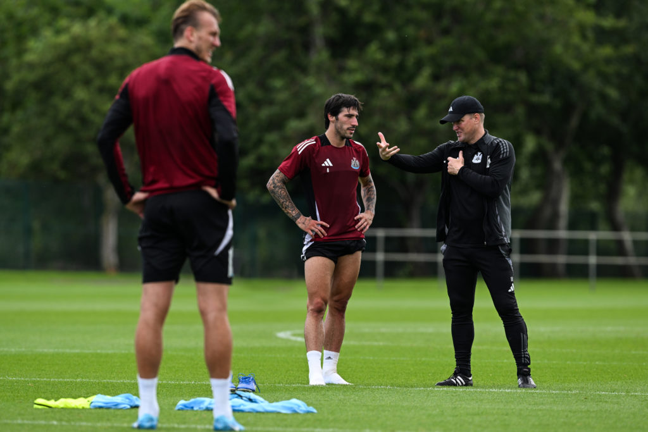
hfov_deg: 5.2
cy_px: 216
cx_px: 324
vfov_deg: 3.4
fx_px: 7201
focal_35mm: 400
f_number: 5
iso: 500
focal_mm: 400
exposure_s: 1/1600
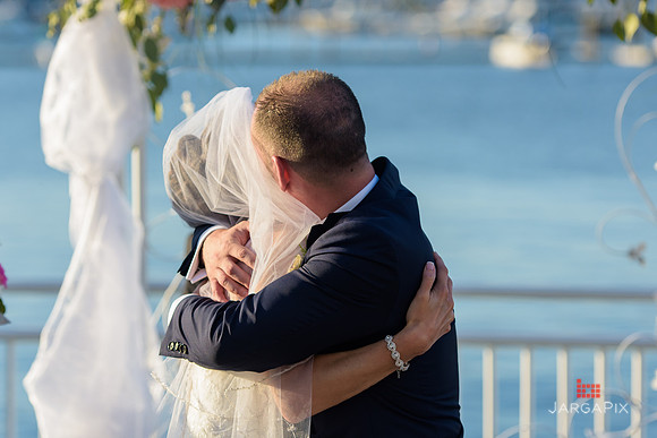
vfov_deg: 8.4
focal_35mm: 163
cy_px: 208
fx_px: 2971
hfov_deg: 12.6
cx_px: 316
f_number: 3.2
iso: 200
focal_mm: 112
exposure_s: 1/1600
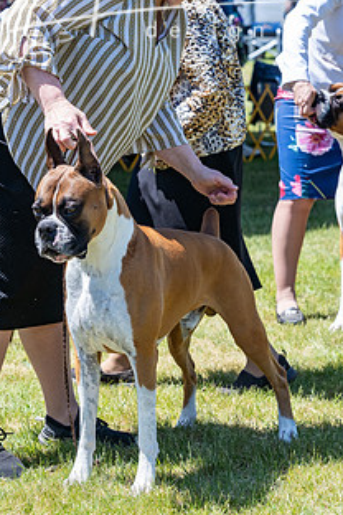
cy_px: 193
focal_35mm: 117
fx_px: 1672
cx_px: 104
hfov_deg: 11.7
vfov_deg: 17.5
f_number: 6.3
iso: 640
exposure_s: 1/1000
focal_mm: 81
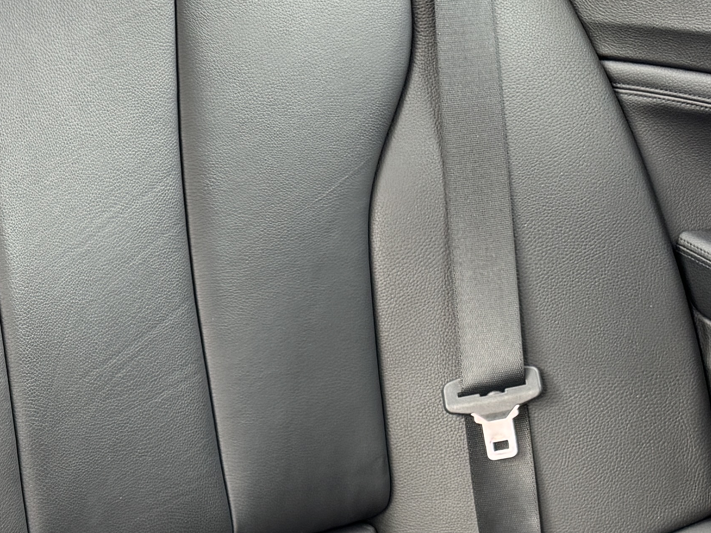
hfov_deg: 21.5
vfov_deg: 17.5
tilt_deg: -31.4
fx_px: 1664
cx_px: -241
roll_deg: +1.9
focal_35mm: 81
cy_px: 618
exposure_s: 1/113
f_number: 1.78
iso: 200
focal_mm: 6.76
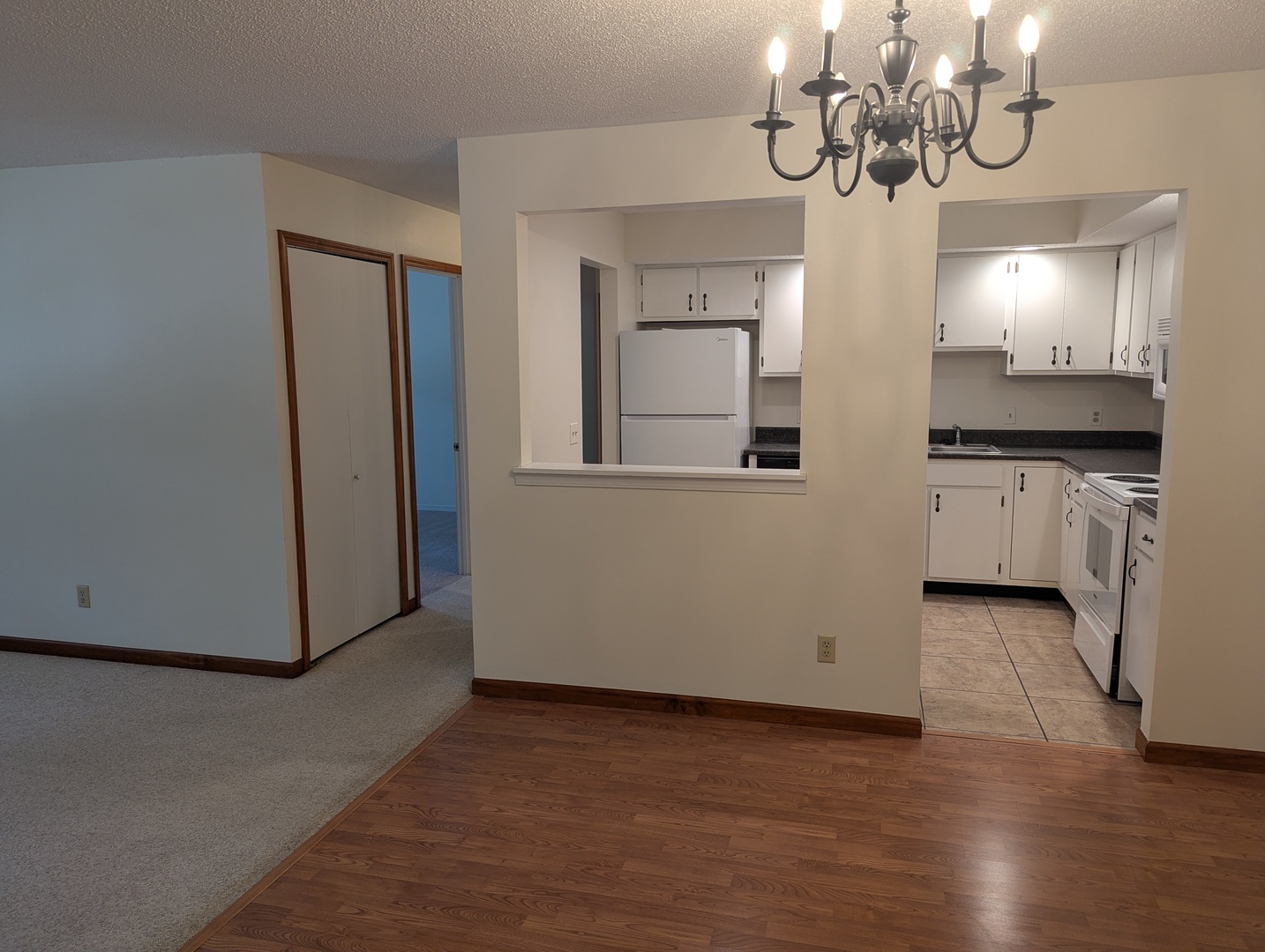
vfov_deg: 56.9
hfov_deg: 71.5
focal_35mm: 24
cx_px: 632
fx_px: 878
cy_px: 476
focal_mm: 6.81
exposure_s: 1/40
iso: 67
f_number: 1.85
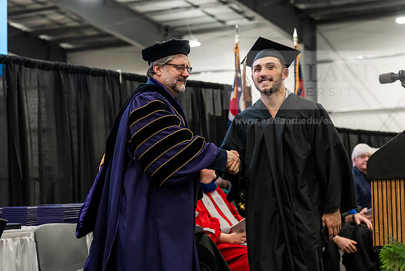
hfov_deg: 23.9
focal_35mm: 85
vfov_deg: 16.1
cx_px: 202
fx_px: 956
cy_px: 136
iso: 4000
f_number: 4.5
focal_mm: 85
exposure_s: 1/200
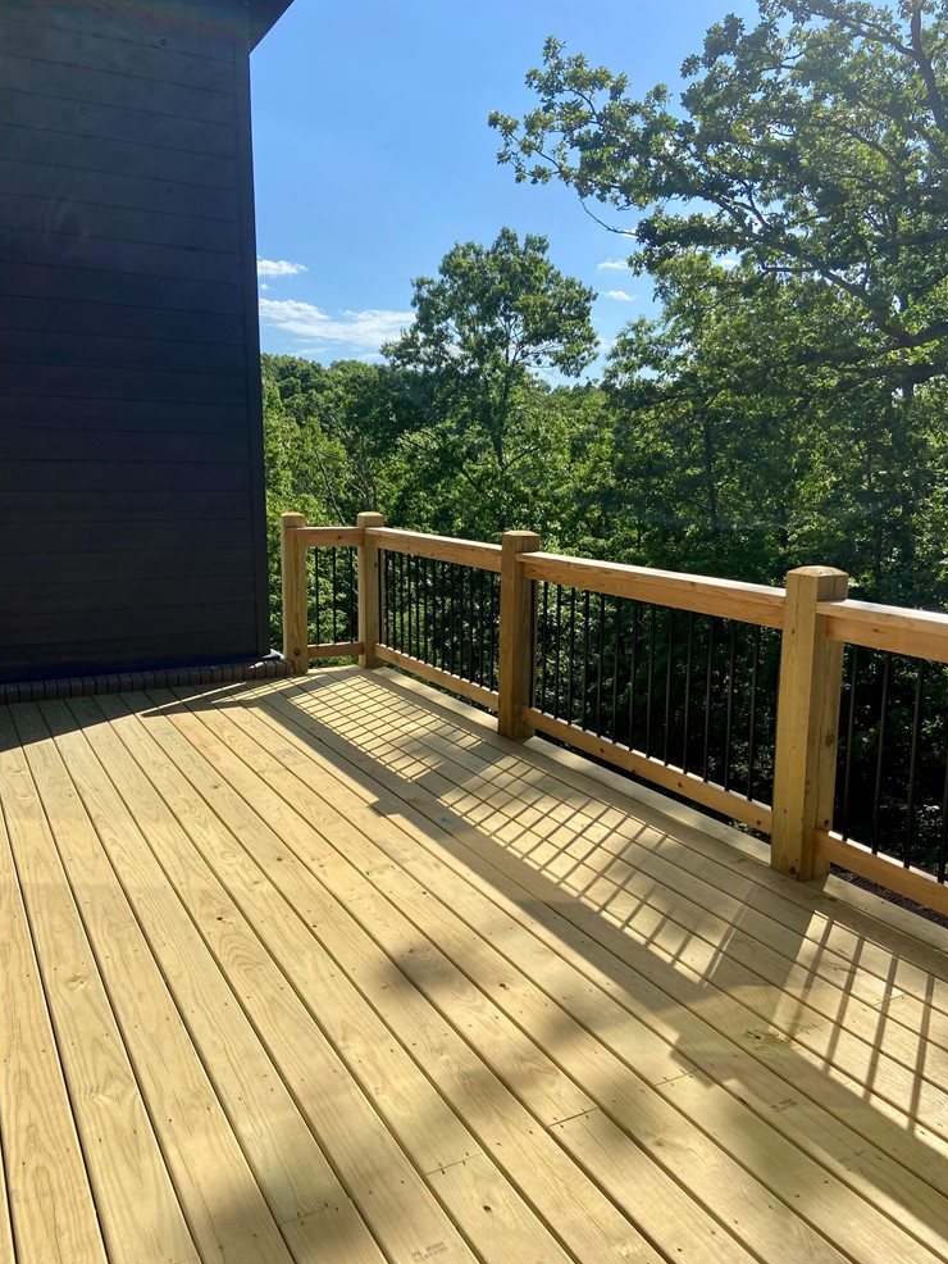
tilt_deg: -9.7
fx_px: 985
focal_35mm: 27
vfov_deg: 65.3
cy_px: 633
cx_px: 482
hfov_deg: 51.4
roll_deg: -0.9
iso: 32
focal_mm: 4.25
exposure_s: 1/3731
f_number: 1.8
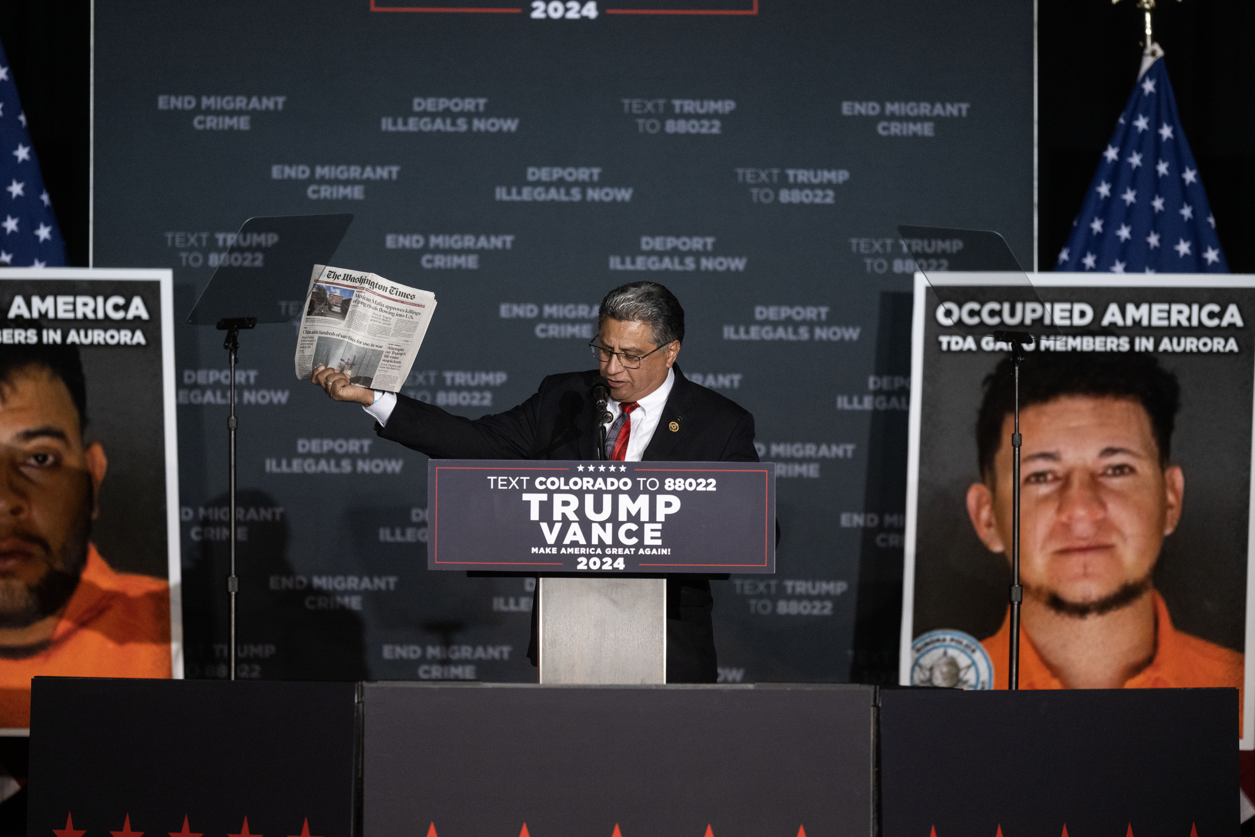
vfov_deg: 3.4
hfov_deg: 5.2
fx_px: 13943
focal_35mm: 400
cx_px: 628
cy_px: 418
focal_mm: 400
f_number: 2.8
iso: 3200
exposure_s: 1/2000
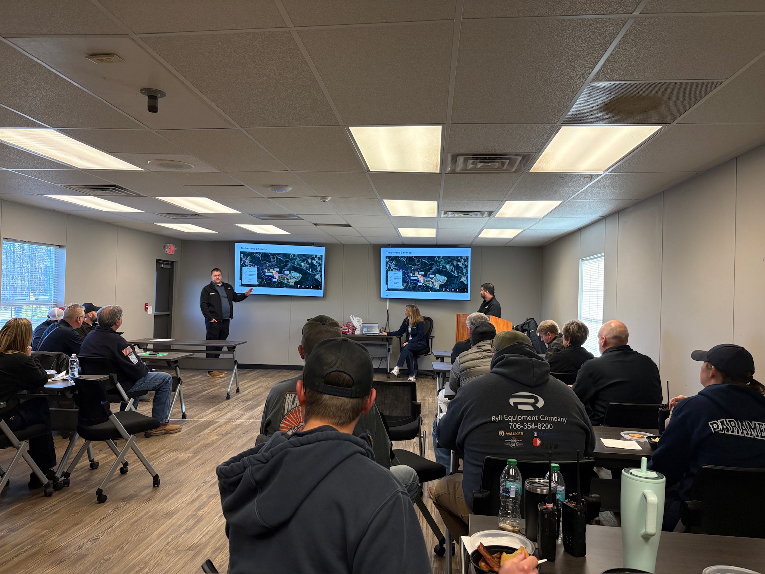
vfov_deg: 53.1
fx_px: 575
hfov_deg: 67.3
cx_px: 382
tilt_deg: +1.0
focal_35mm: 26
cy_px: 287
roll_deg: -1.2
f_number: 1.6
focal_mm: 5.96
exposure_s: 1/120
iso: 160
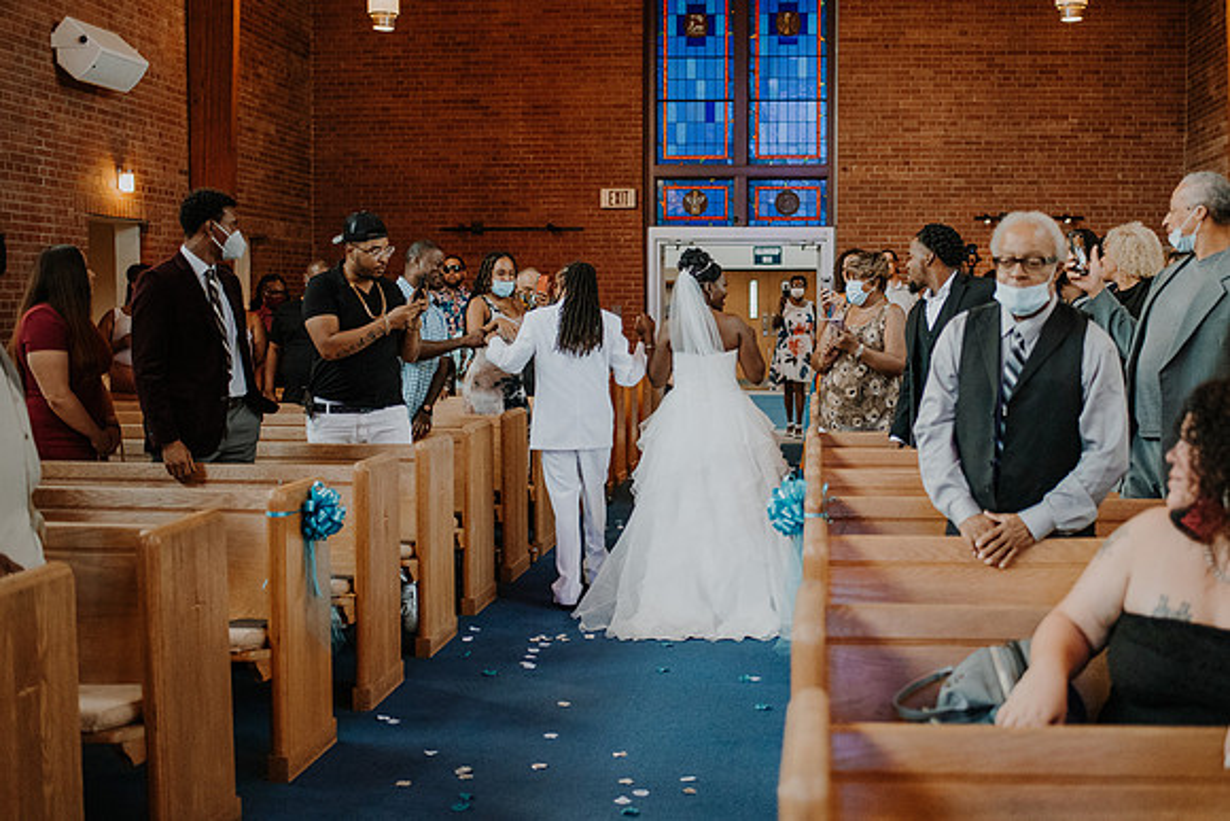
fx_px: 1452
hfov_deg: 45.7
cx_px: 715
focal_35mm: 42
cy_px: 410
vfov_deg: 31.6
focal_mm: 35
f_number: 1.8
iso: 3600
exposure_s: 1/1250
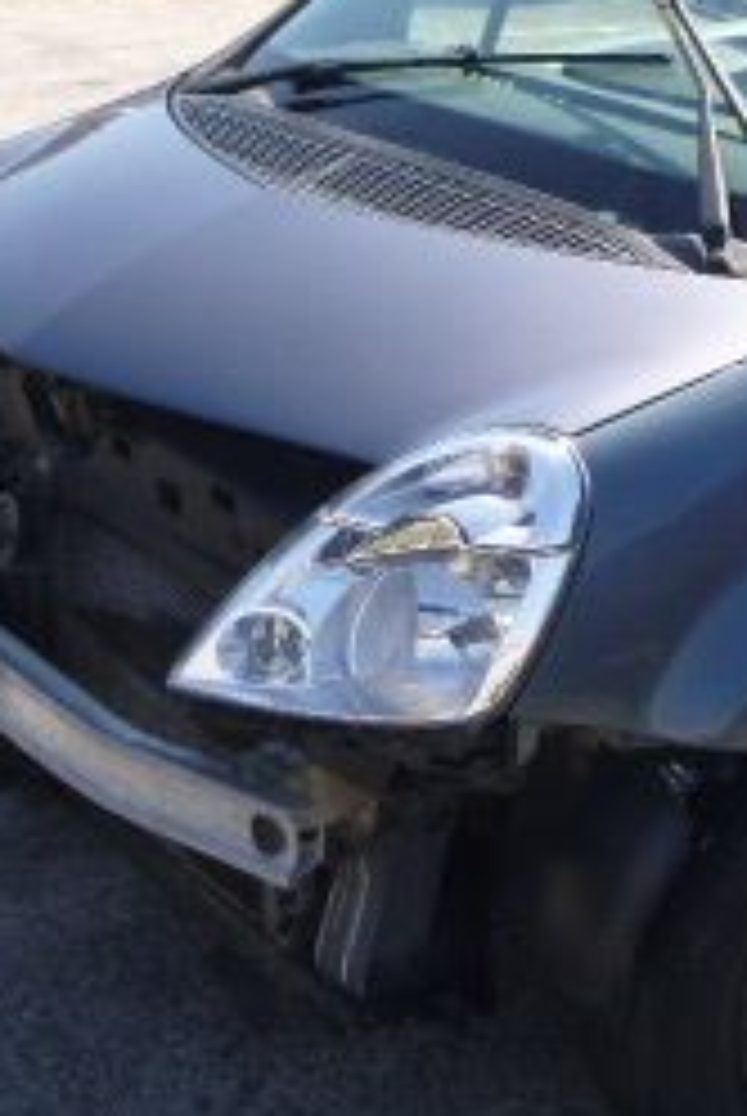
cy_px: 369
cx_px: 706
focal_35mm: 67
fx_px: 2079
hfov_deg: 19.9
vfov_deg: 29.8
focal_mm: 4.5
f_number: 3.9
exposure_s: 1/250
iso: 100
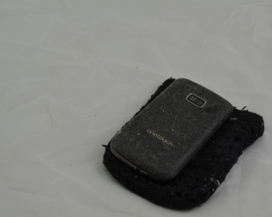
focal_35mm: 68
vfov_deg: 22.5
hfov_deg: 27.9
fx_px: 547
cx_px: 130
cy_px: 109
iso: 100
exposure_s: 1/2
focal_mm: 40
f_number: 20
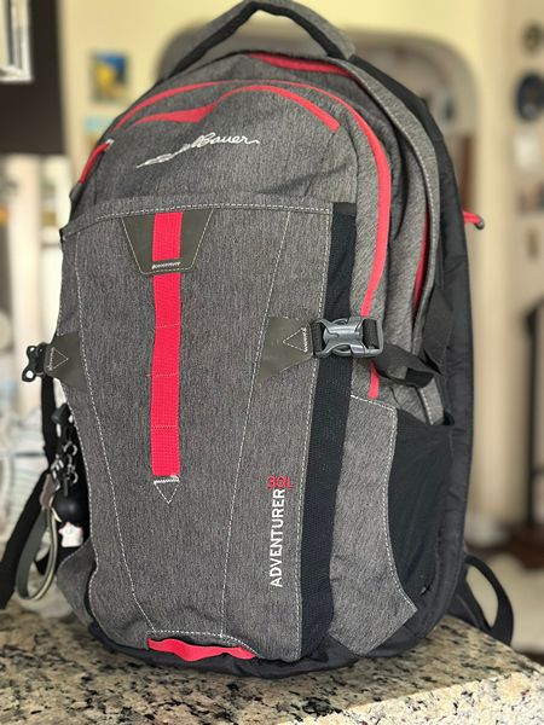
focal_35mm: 48
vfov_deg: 39.7
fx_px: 1006
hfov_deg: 30.3
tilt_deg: -5.5
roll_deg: -0.5
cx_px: 272
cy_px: 362
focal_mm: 6.86
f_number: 1.78
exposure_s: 1/40
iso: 640
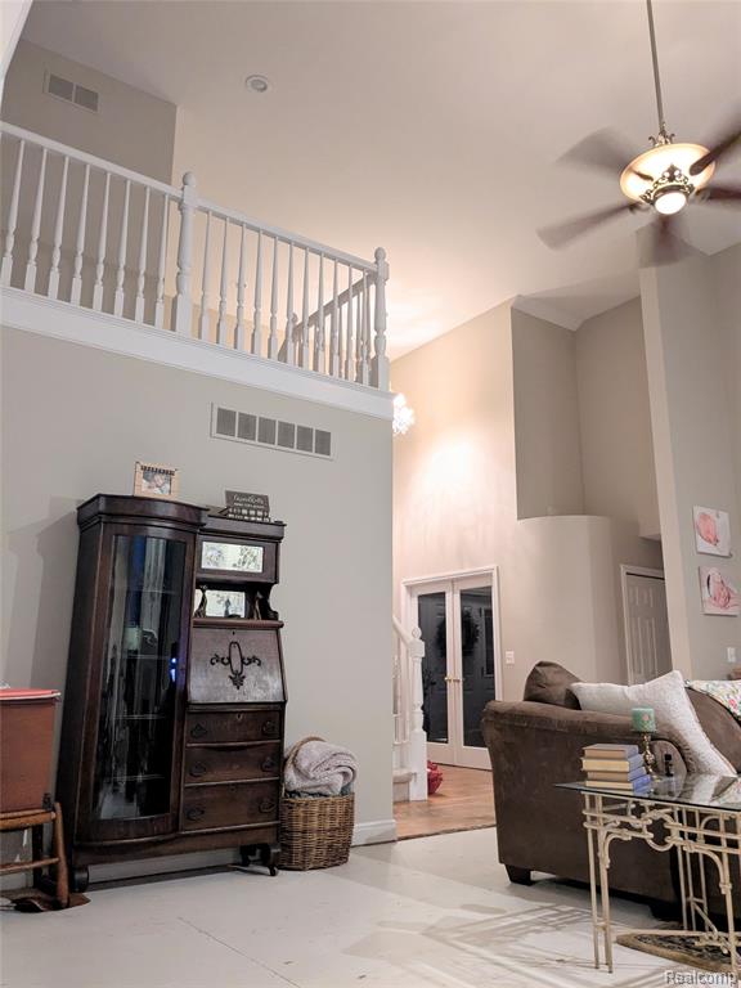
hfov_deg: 51.4
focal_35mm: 27
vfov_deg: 65.3
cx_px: 370
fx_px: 771
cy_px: 494
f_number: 1.73
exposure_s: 1/24
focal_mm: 4.38
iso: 396
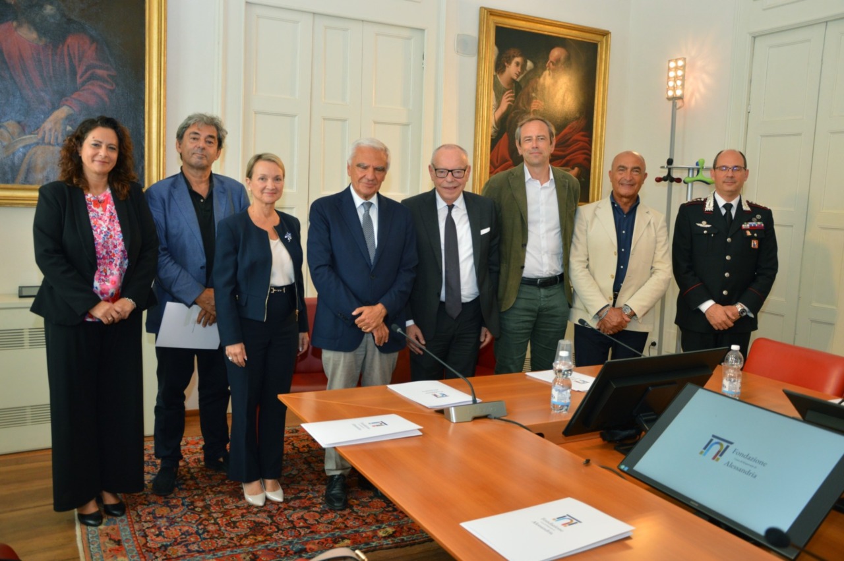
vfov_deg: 41.6
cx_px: 422
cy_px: 280
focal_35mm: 32
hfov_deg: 59.5
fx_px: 738
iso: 450
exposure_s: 1/60
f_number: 3.8
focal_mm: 21
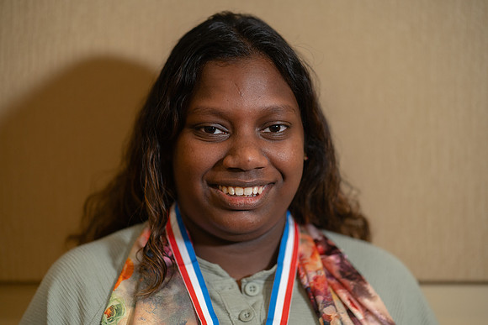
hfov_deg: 23.1
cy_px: 162
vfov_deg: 15.5
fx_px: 1194
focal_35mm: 88
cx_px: 244
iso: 500
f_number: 1.8
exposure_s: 1/200
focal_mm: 85
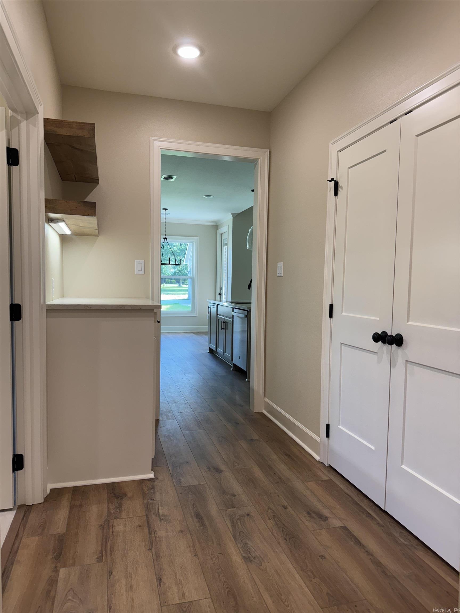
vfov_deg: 71.6
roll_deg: -0.2
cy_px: 306
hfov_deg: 56.8
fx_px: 425
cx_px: 230
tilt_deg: -3.2
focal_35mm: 24
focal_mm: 6.76
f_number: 1.78
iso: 125
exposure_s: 1/120
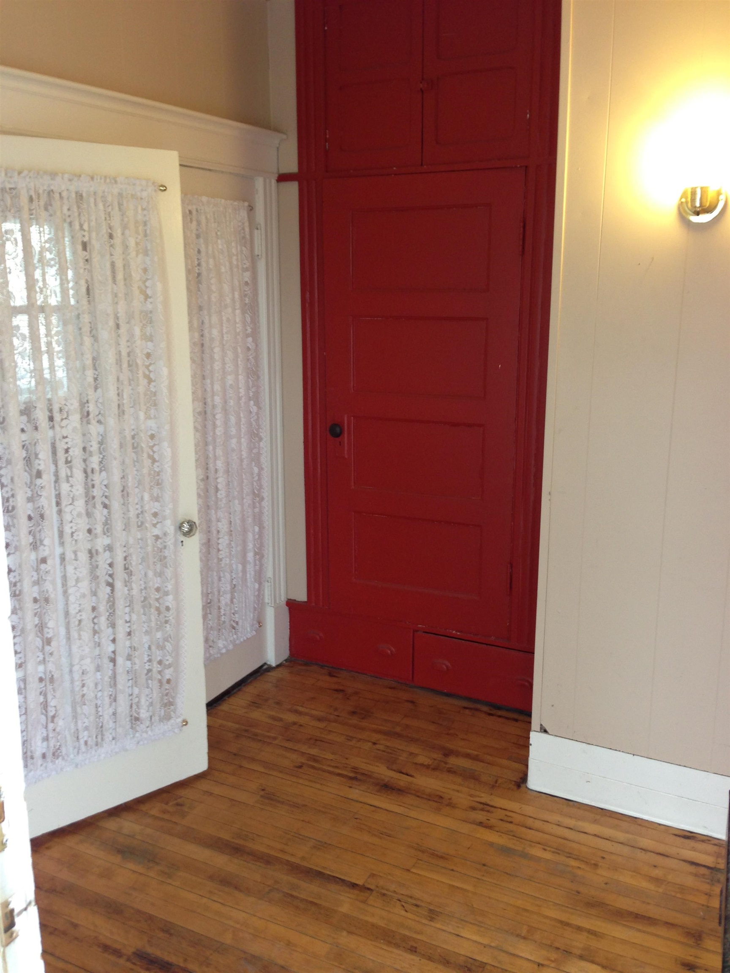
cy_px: 486
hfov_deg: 42.9
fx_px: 928
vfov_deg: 55.4
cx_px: 365
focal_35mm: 33
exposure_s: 1/20
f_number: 2.4
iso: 80
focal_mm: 4.13
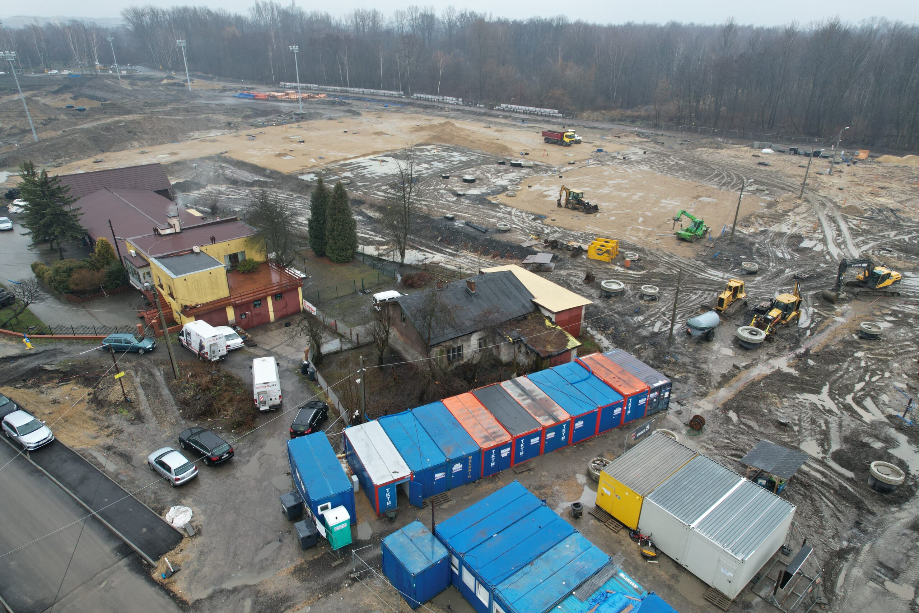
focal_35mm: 22
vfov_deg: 57.2
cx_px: 460
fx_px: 562
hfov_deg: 78.6
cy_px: 306
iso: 120
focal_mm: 8.38
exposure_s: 1/40
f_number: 2.8
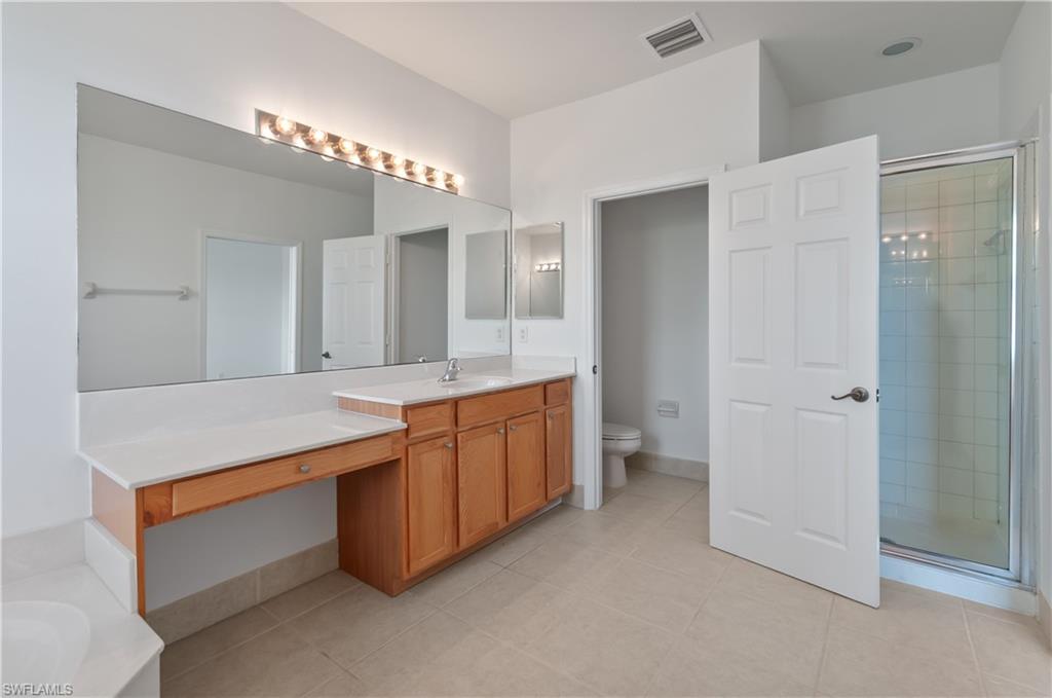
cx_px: 526
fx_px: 438
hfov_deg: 100.5
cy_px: 349
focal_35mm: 15
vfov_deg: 77.1
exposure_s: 1/5
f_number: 8
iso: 200
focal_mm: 10
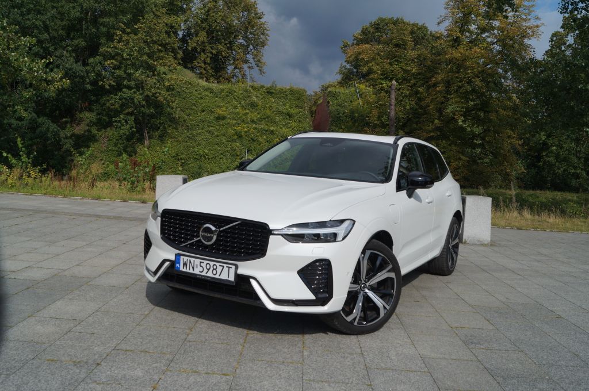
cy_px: 196
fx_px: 539
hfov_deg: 57.3
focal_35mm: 33
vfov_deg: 39.9
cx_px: 294
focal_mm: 22
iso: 100
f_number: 8
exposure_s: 1/800
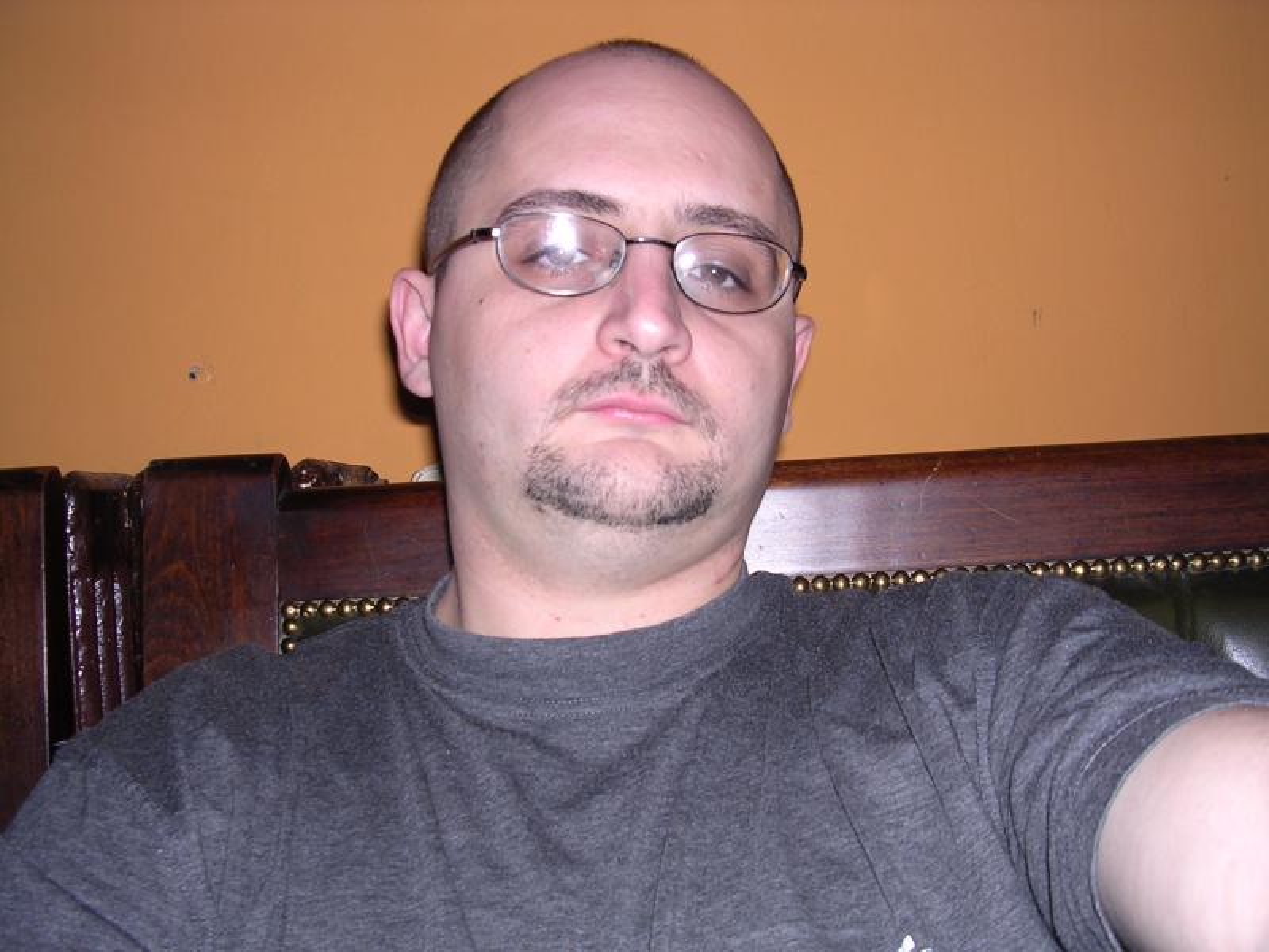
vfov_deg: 37.7
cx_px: 634
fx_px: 1393
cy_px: 476
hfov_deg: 49.0
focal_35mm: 38
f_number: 2.8
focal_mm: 5.8
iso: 100
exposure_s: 1/60.1
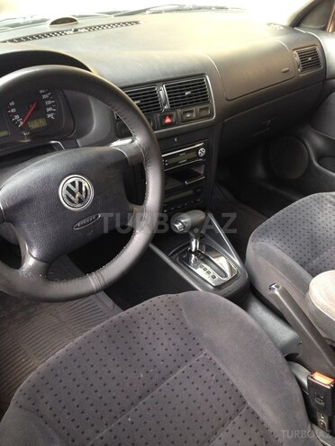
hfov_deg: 42.9
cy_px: 223
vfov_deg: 55.4
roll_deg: -0.8
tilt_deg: -35.1
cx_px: 168
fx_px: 426
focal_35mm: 33
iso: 50
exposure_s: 1/20
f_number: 2.4
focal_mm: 4.12
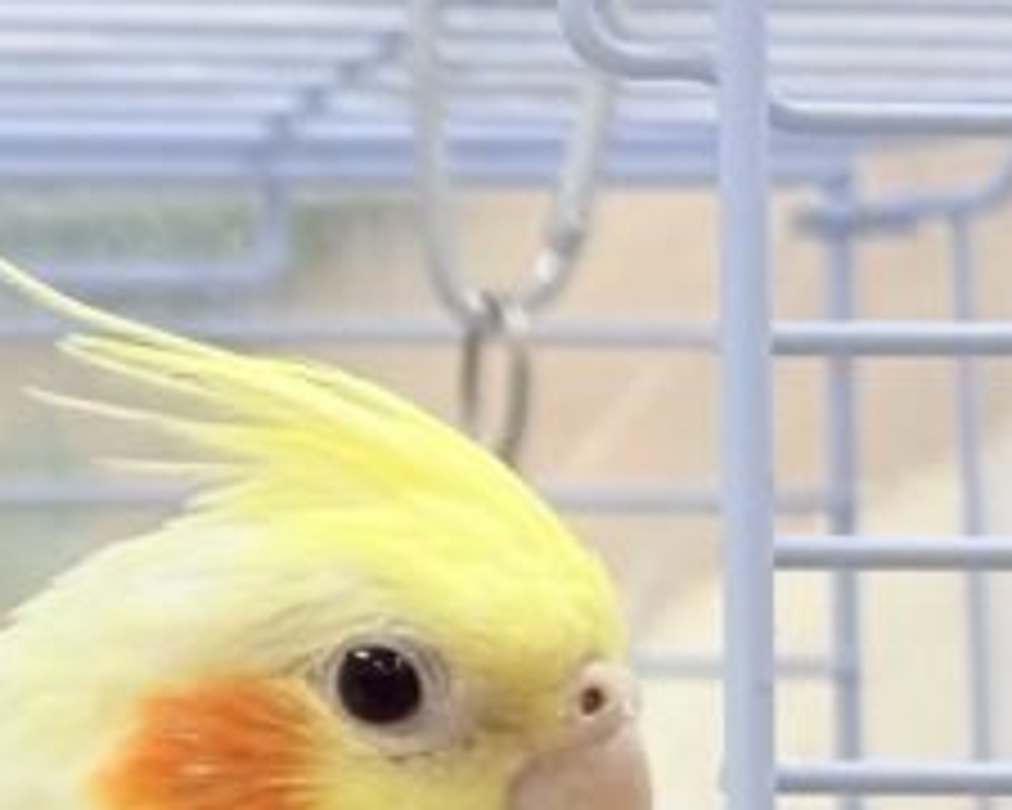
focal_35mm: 271
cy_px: 1480
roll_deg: +0.7
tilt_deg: +4.4
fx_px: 8117
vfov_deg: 5.6
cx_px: -1349
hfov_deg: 6.8
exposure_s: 1/121
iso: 40
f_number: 1.6
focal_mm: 5.96
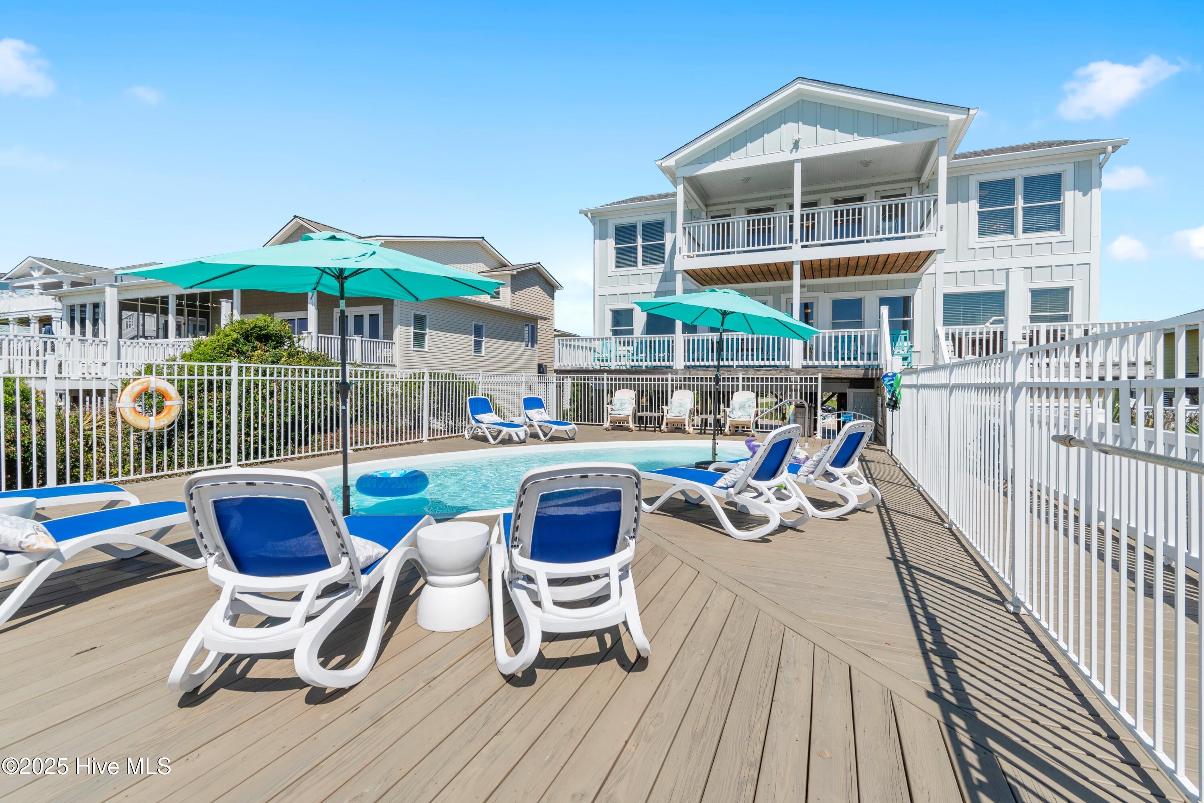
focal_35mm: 15
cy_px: 402
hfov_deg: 100.4
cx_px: 602
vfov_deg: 77.3
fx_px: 502
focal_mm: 10
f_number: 7.1
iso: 100
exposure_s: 1/200
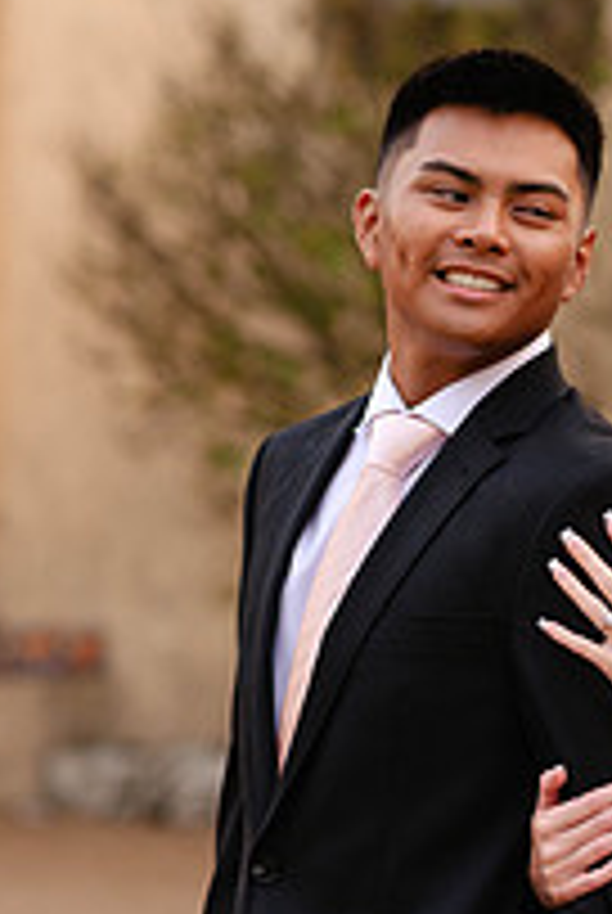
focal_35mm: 188
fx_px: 4777
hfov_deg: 7.3
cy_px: 473
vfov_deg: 10.9
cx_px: 616
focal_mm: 85
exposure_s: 1/125
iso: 400
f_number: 2.8
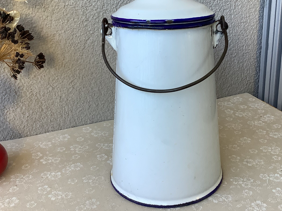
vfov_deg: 34.3
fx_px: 342
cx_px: 167
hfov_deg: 44.6
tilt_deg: -19.7
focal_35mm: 42
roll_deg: +1.3
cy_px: 98
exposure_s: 1/100
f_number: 2.4
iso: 80
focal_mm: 3.3
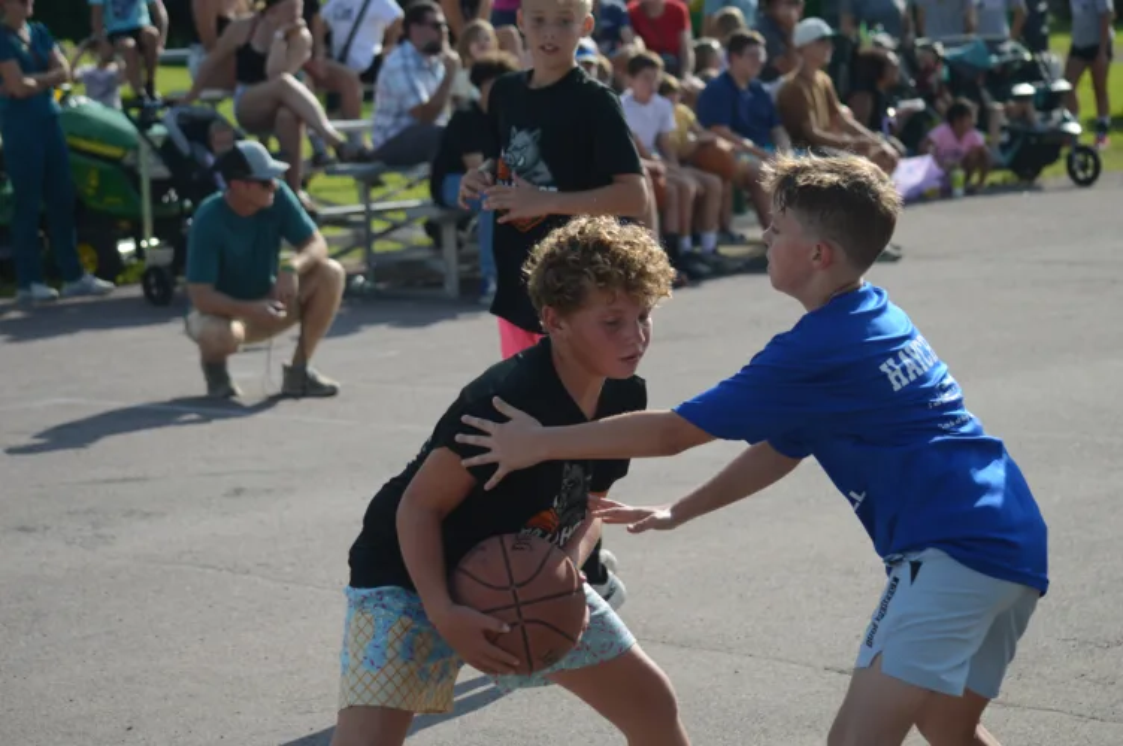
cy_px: 373
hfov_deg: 17.5
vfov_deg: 11.7
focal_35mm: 117
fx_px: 3646
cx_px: 562
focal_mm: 78
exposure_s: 1/2000
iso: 400
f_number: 4.5
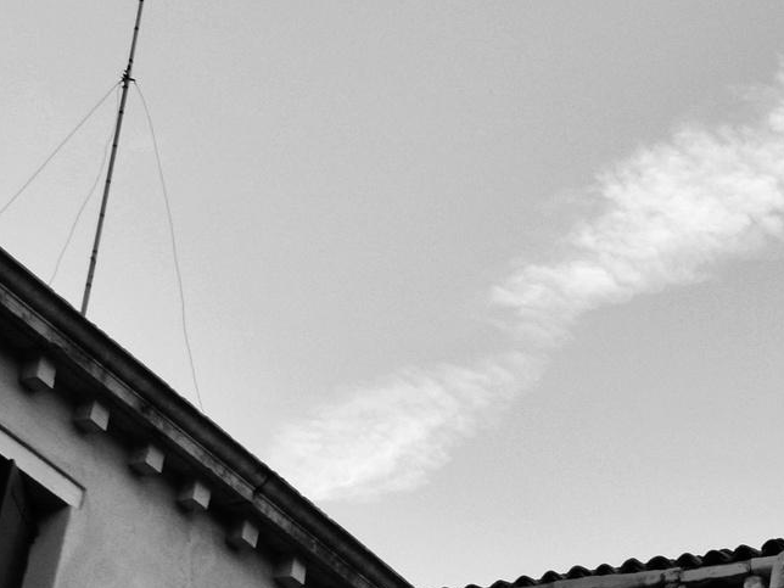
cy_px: 785
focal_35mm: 149
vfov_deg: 9.8
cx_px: 1488
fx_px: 3375
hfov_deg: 12.0
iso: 640
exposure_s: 1/160
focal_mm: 26
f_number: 7.1
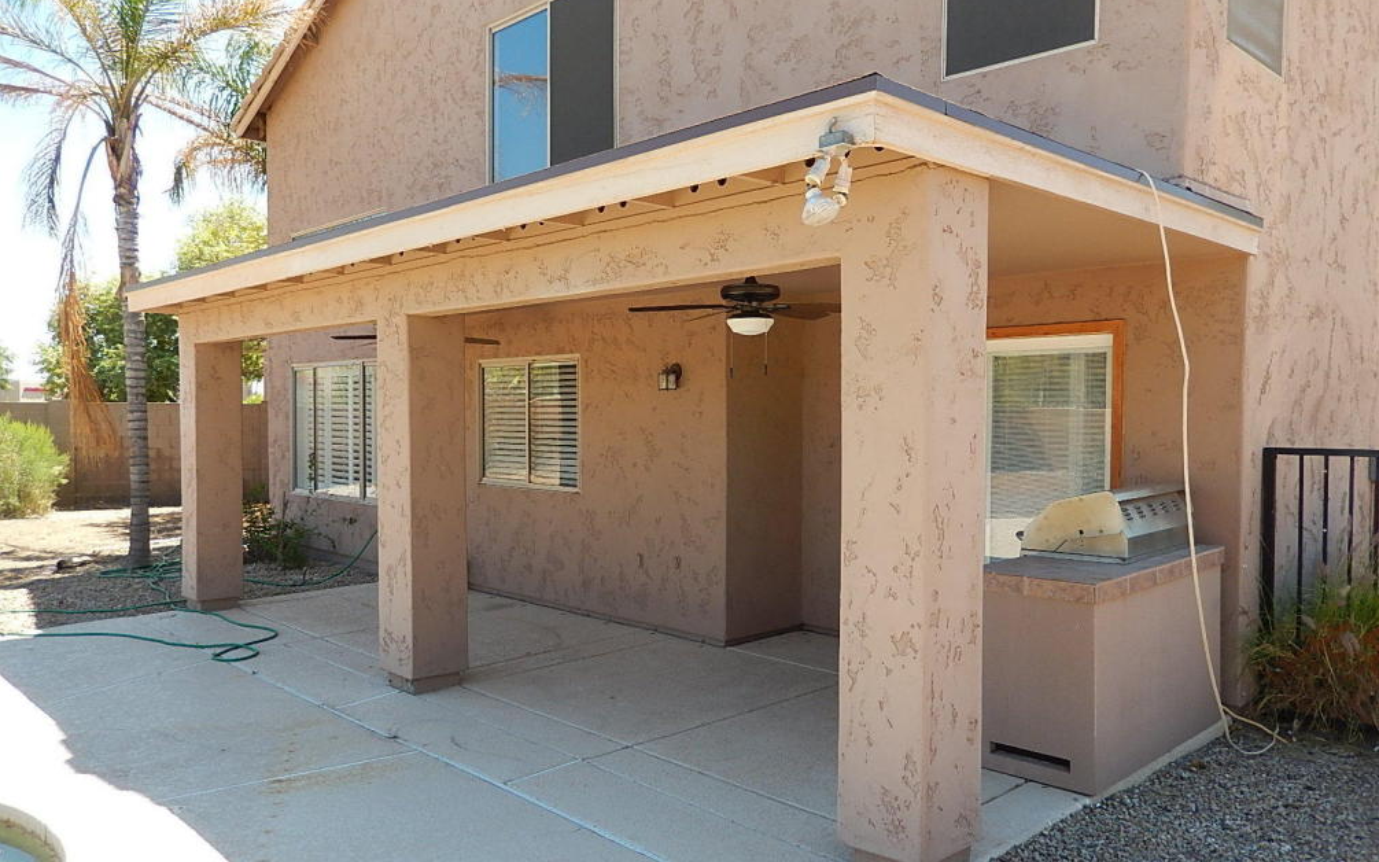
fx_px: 1015
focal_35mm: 27
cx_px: 701
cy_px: 445
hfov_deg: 68.4
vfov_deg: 46.0
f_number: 3.4
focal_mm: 4.5
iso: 125
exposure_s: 1/400
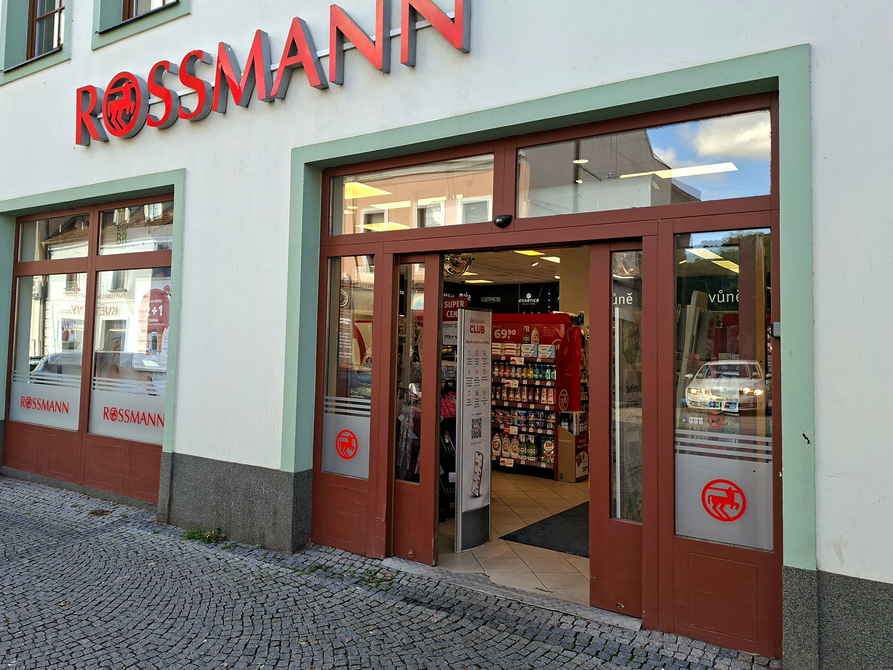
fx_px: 697
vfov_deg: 51.2
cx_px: 374
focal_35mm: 27
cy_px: 290
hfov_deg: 64.9
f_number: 1.8
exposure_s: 1/208
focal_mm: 5.54
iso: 50
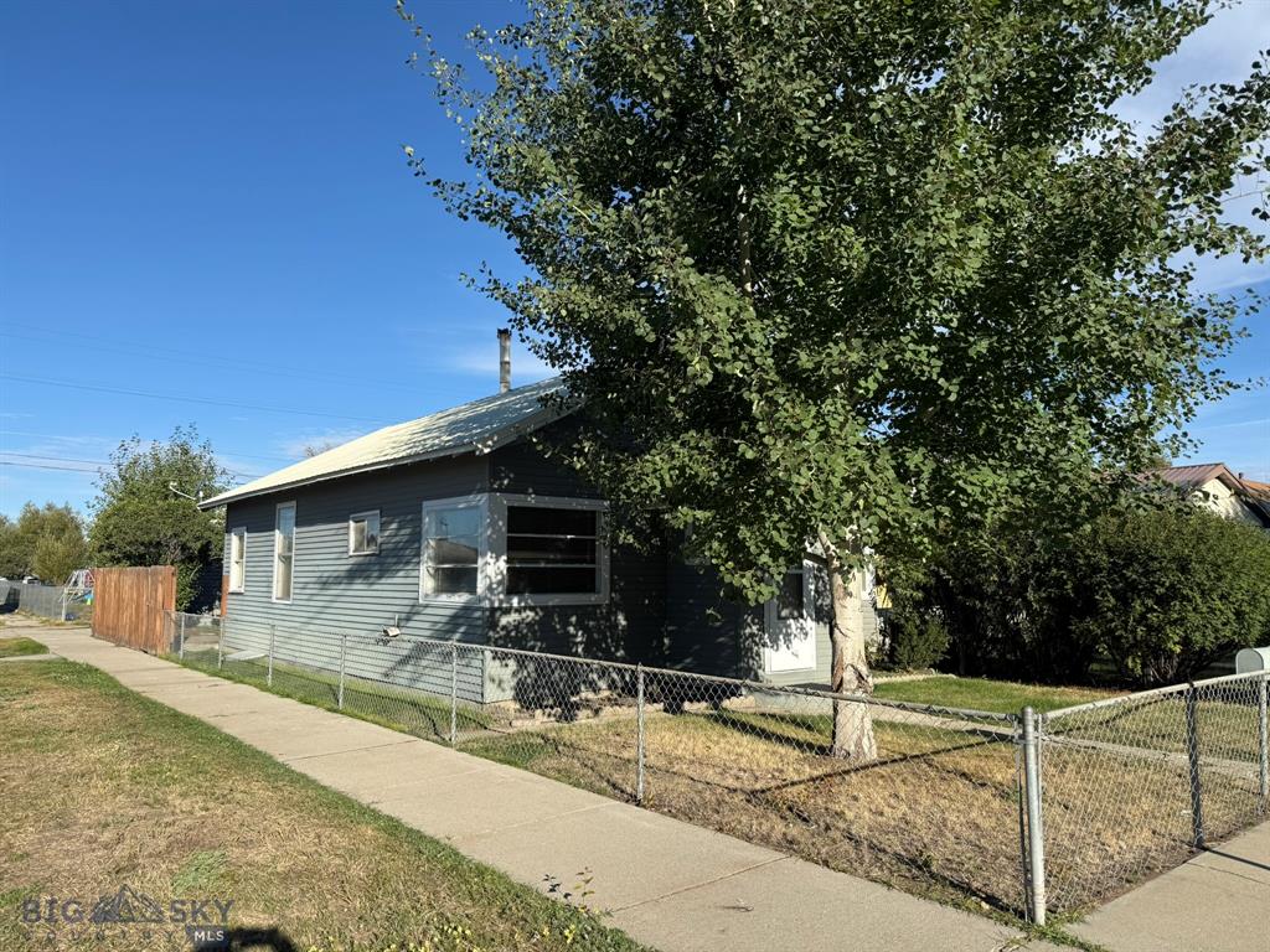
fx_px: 881
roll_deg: +0.3
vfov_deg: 56.8
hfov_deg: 71.6
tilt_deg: +6.3
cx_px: 635
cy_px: 476
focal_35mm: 24
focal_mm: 6.76
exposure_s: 1/3425
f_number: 1.78
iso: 80
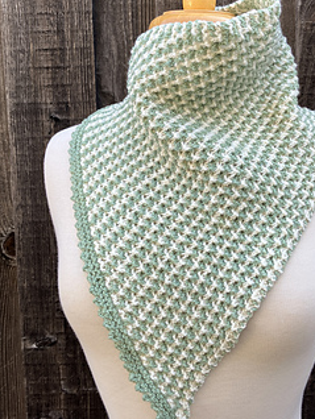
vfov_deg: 42.9
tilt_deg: -8.0
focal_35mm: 44
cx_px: 190
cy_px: 188
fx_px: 533
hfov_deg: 32.8
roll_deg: +0.2
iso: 25
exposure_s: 1/121
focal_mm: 3.99
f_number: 1.8
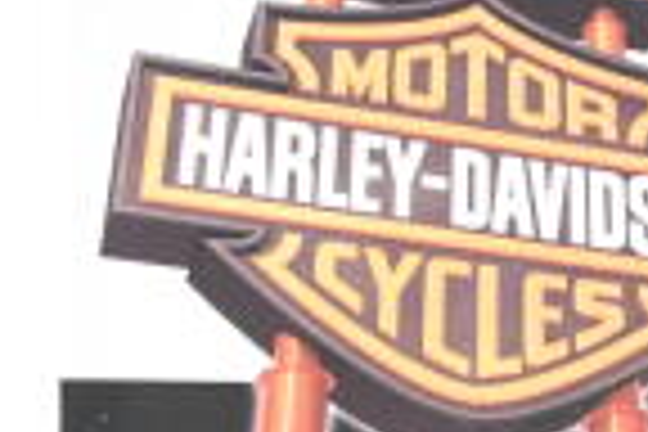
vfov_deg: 6.5
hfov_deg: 9.7
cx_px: 1224
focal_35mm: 200
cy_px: 1069
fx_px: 3600
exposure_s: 1/200
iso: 640
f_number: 9
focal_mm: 24
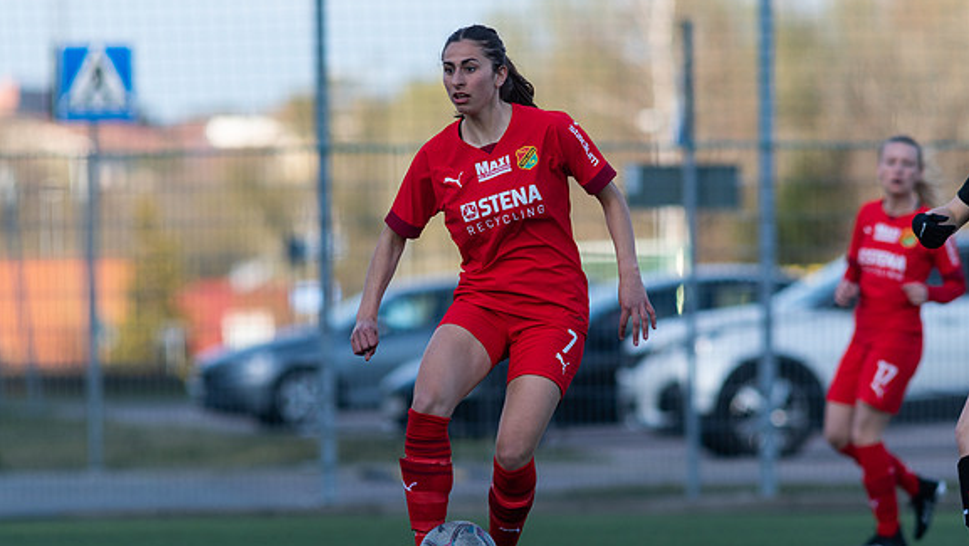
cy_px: 303
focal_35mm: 484
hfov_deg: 4.5
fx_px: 12440
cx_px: 485
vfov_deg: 2.5
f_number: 3.5
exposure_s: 1/1600
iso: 280
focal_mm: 300
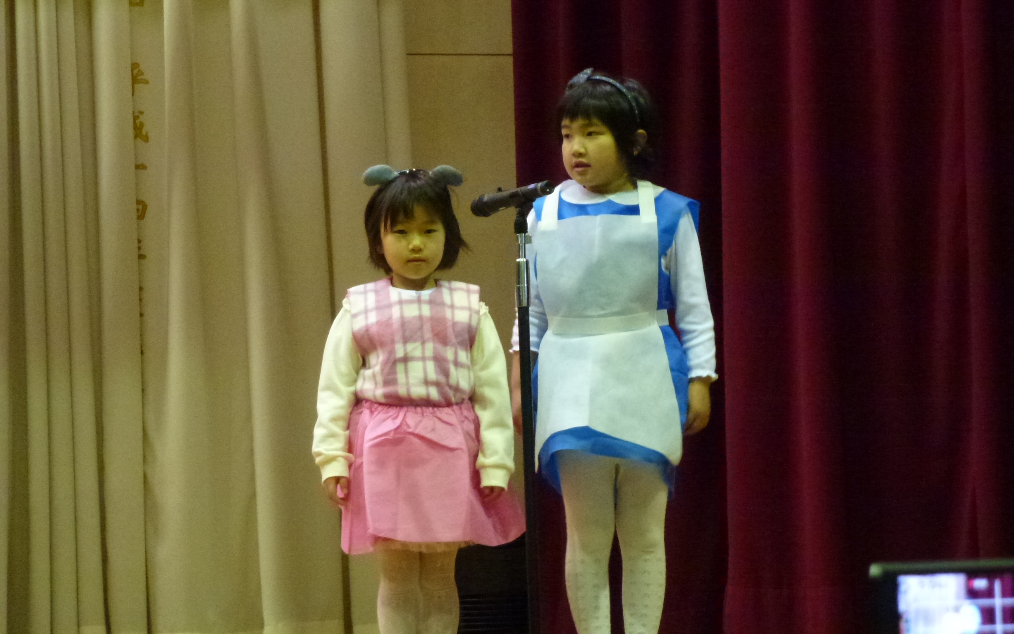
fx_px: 3565
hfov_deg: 16.2
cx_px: 508
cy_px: 360
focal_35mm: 129
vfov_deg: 10.2
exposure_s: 1/15
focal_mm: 21.7
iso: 800
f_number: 5.1
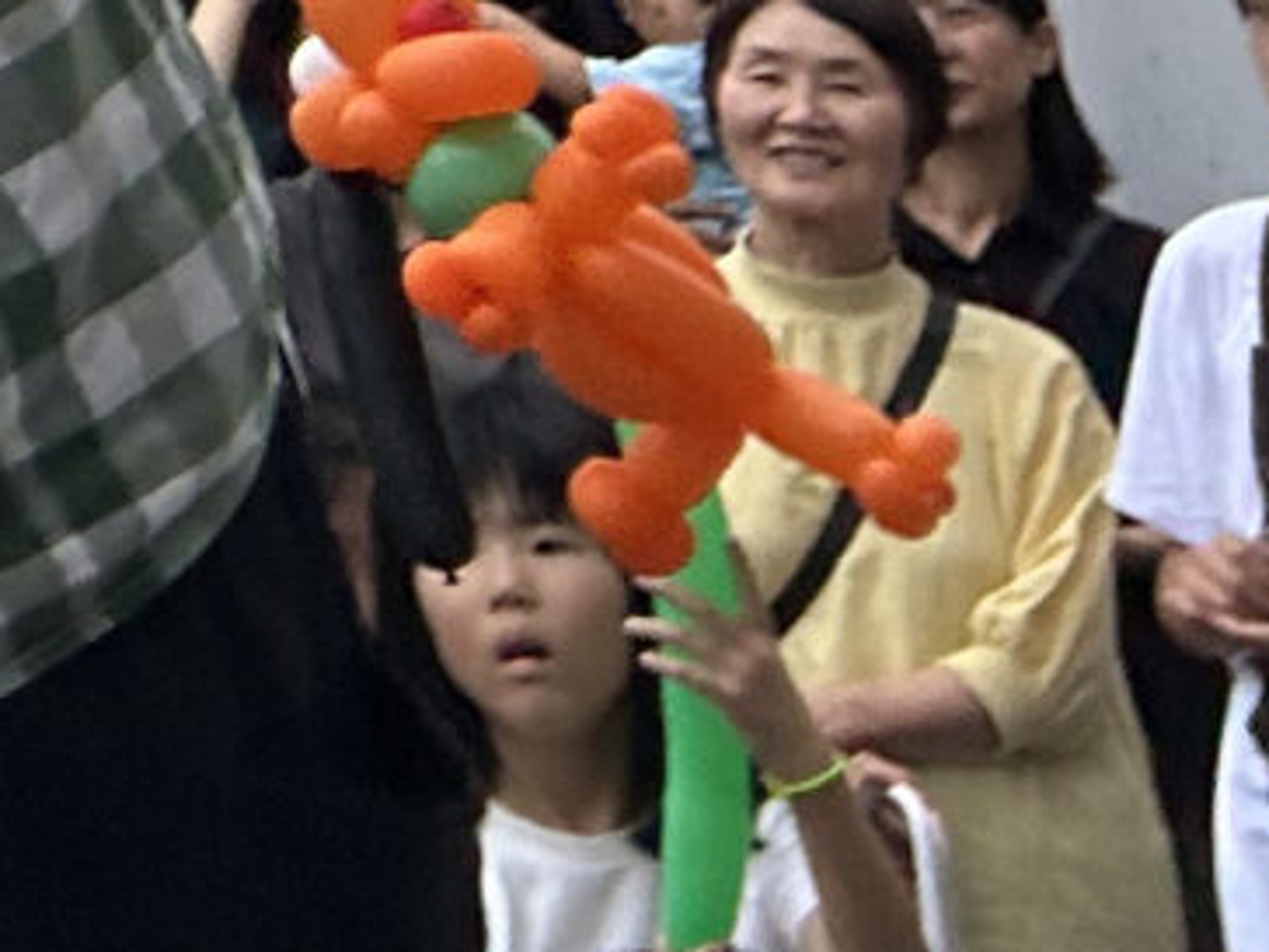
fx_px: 6709
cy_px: -1981
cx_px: -2974
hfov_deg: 8.4
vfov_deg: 7.2
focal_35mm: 183
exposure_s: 1/121
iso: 40
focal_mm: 5.7
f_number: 1.5
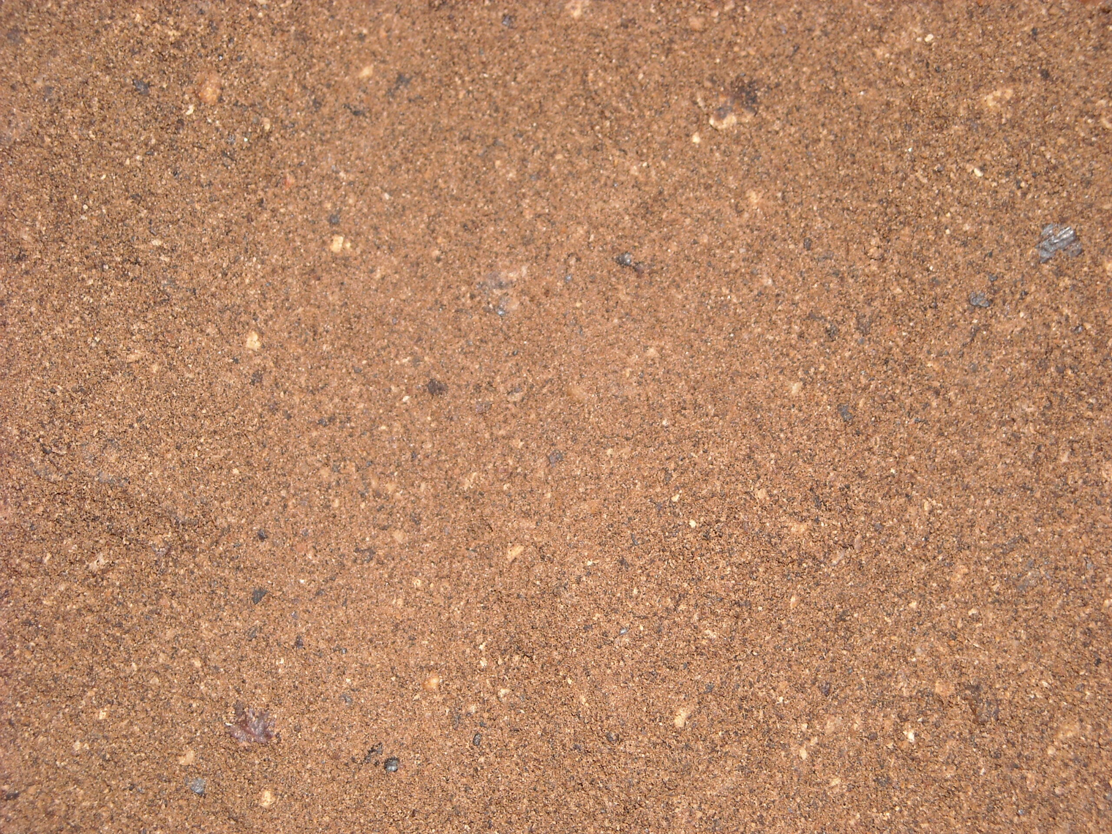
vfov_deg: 14.1
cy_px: 417
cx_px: 556
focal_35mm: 105
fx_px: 3373
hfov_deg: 18.7
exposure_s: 1/125
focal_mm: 17.1
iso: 100
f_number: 9.3
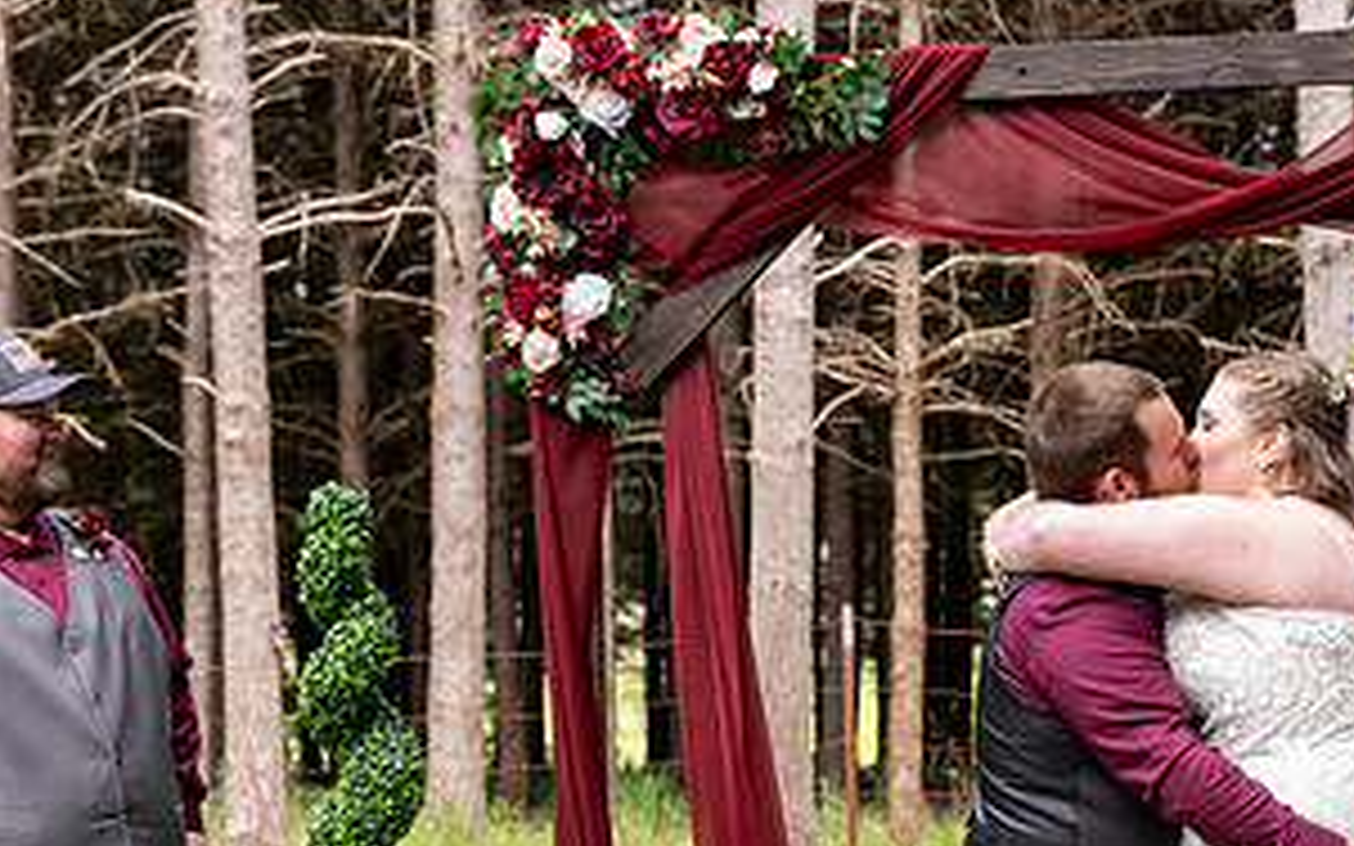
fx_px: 3763
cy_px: 736
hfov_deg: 20.3
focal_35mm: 102
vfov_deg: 12.7
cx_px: 999
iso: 800
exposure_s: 1/400
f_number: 4
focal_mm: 52
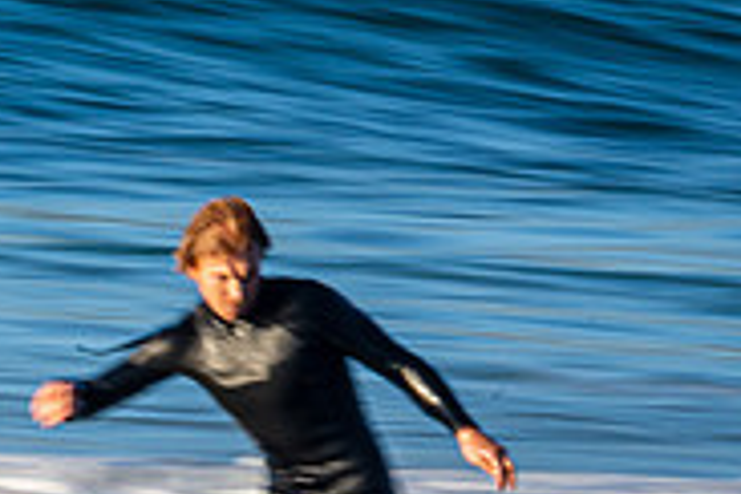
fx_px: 48923
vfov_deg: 0.6
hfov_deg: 0.9
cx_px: -24
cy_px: 686
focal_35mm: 2377
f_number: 29
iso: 100
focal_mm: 500
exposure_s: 1/15
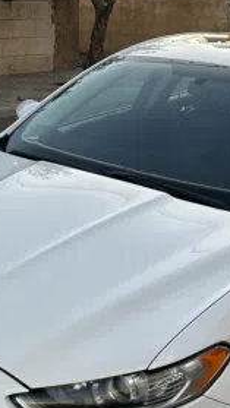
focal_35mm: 65
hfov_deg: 18.5
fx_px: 705
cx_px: 119
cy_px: 262
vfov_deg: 32.2
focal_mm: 5.7
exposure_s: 1/873
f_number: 1.5
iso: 50
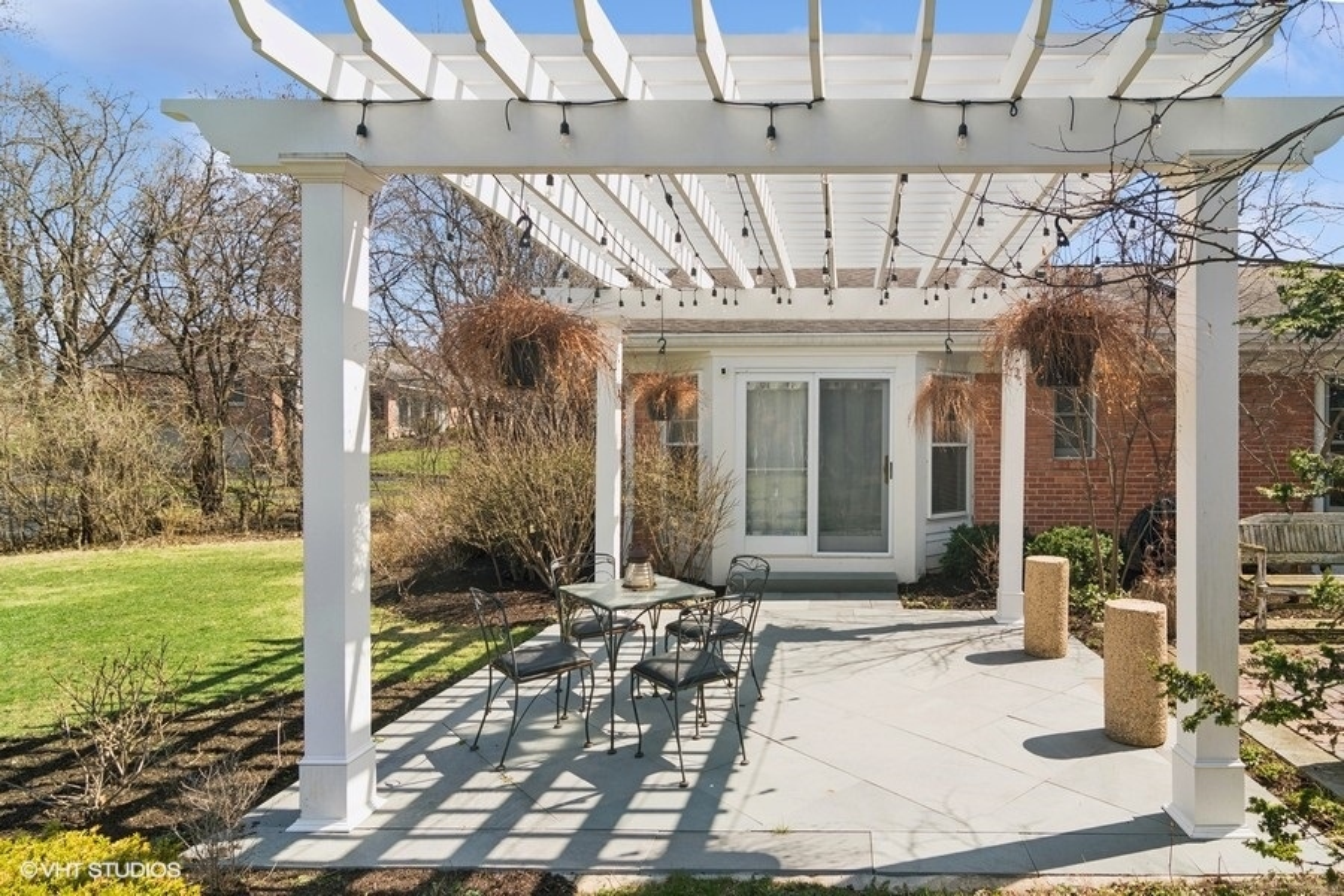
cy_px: 448
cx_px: 672
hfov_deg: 90.0
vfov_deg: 67.4
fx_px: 672
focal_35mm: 18
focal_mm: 12
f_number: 8
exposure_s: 1/200
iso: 200
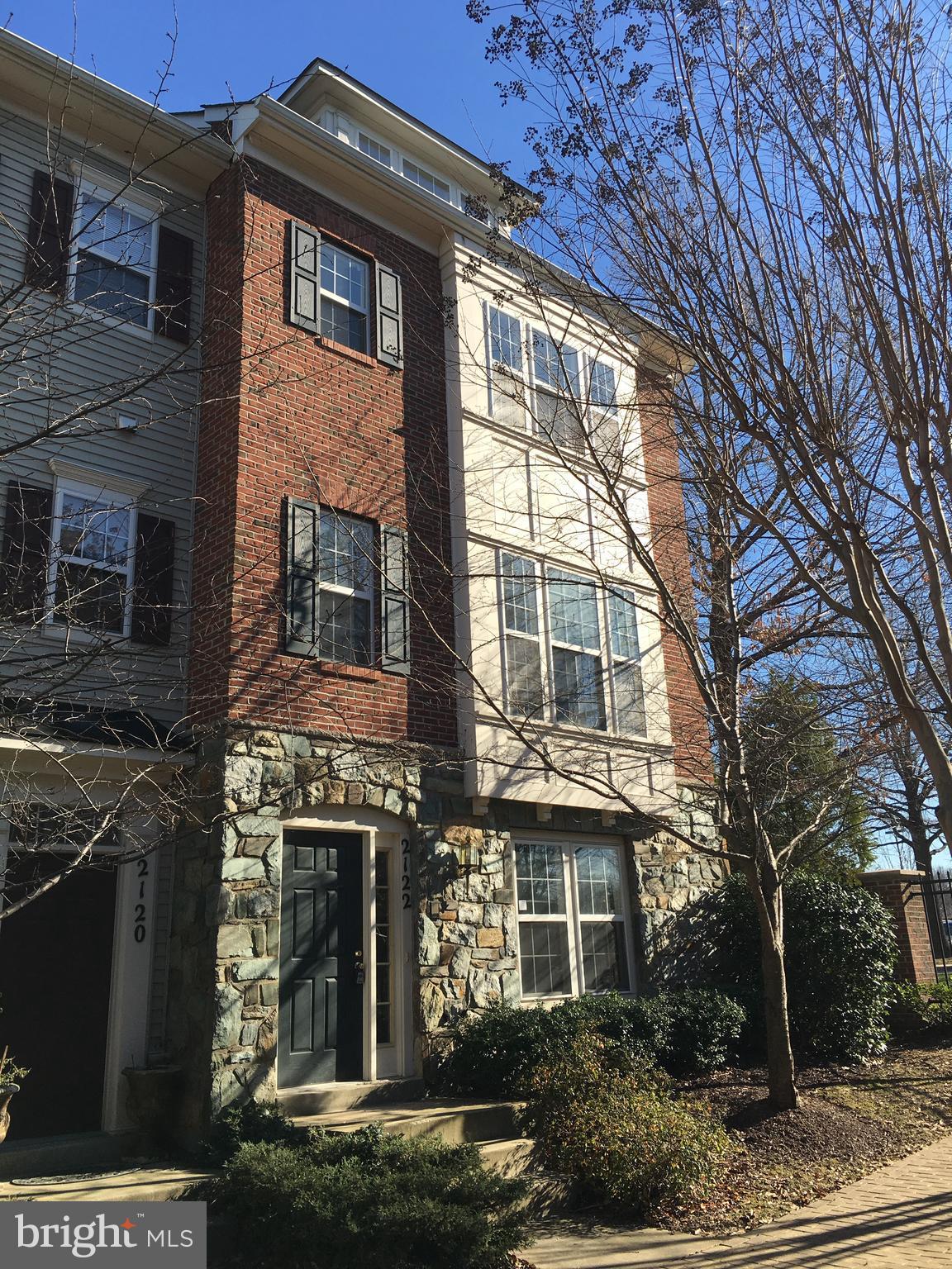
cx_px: 476
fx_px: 1063
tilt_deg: +17.5
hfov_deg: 48.2
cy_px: 634
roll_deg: +2.0
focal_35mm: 29
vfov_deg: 61.7
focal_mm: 4.15
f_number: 2.2
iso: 25
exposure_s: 1/938
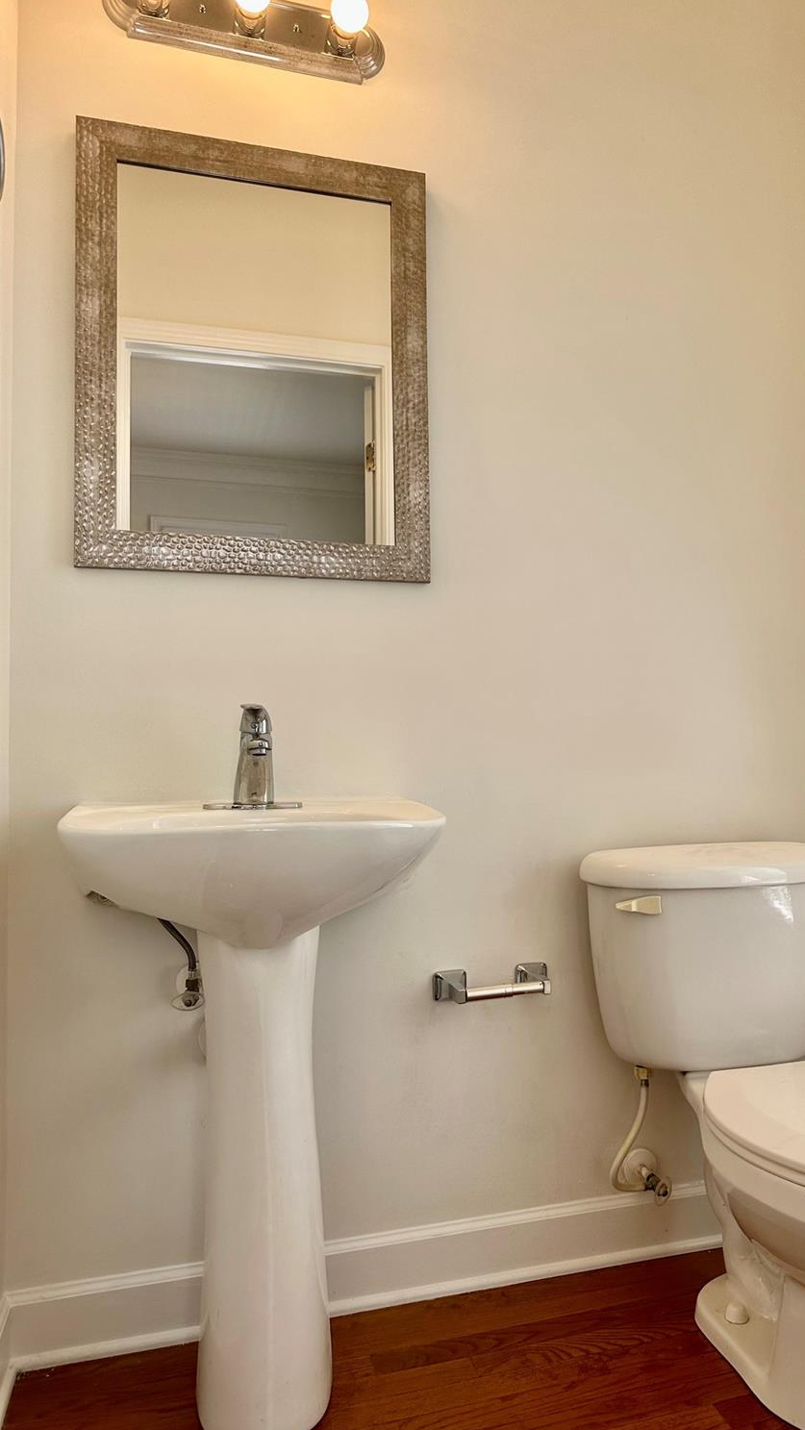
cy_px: 699
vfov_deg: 69.8
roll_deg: +0.6
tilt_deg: +1.8
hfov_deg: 42.3
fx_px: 1024
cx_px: 539
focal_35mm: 27
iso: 80
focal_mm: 6.86
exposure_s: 1/431
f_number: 1.78
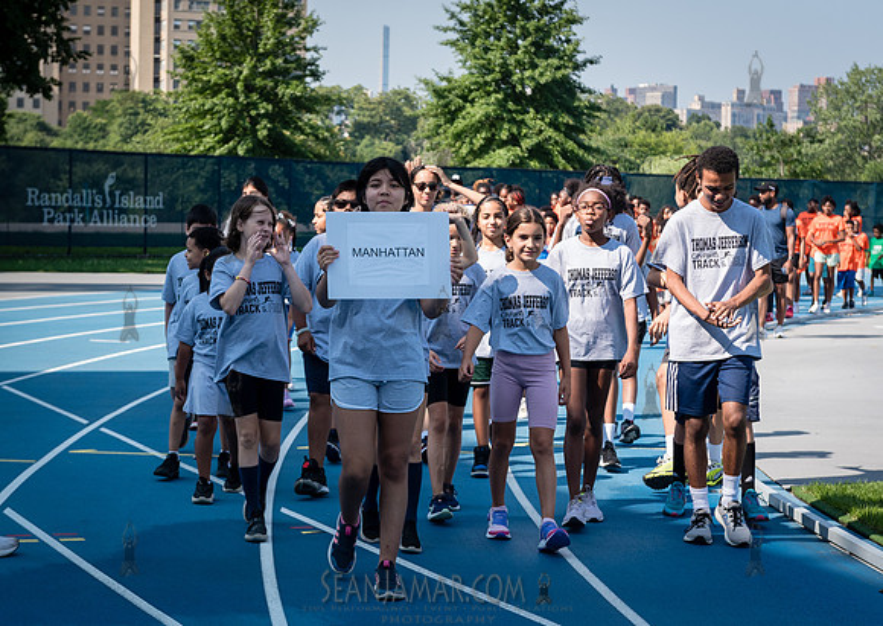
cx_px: 372
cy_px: 307
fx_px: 2119
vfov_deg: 16.8
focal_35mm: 85
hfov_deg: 23.5
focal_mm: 66
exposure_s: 1/800
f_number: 5.6
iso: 400
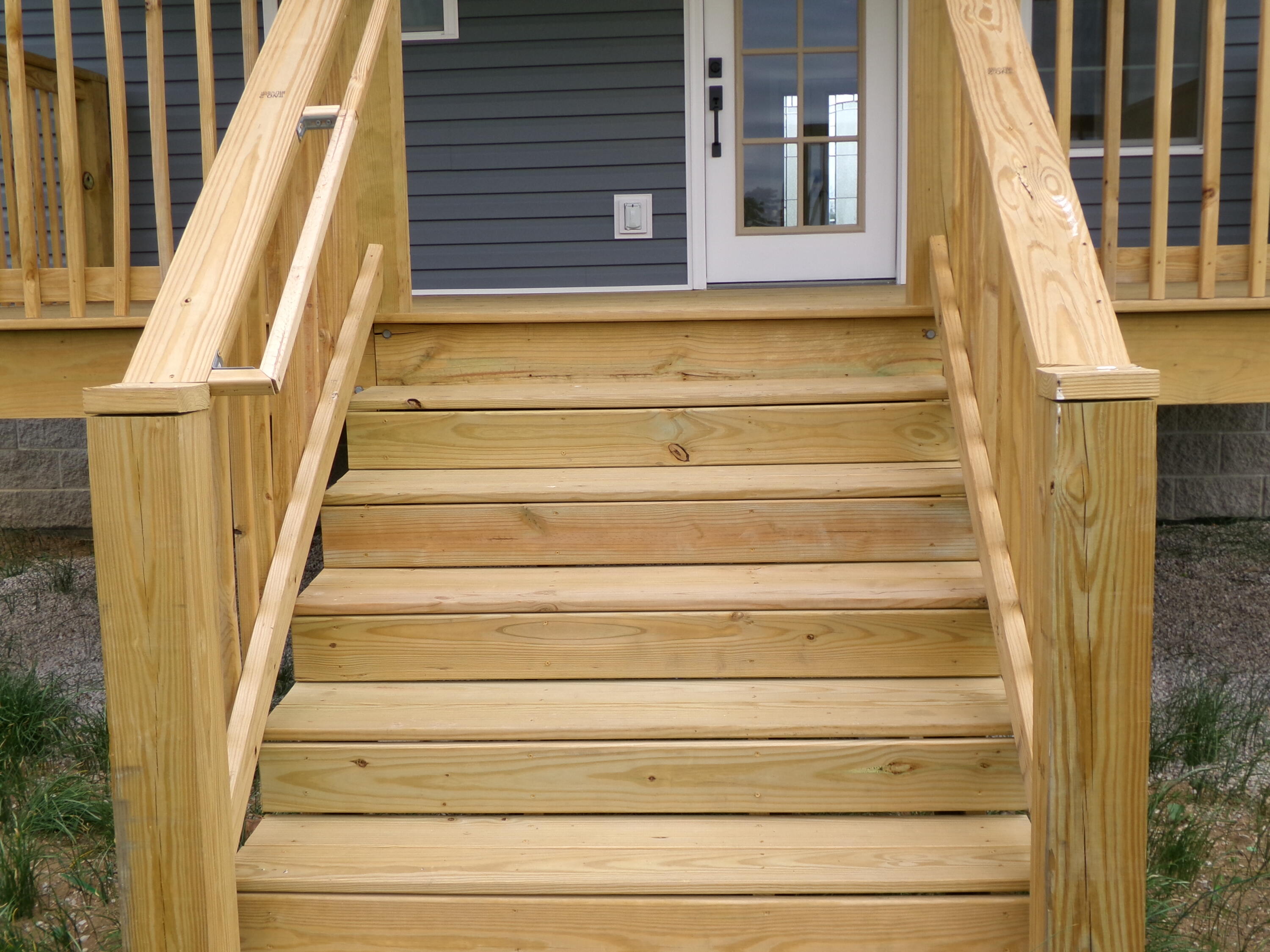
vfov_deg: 38.7
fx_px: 1357
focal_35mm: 37
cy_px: 476
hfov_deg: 50.1
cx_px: 635
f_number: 4
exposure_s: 1/125
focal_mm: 6.6
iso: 100
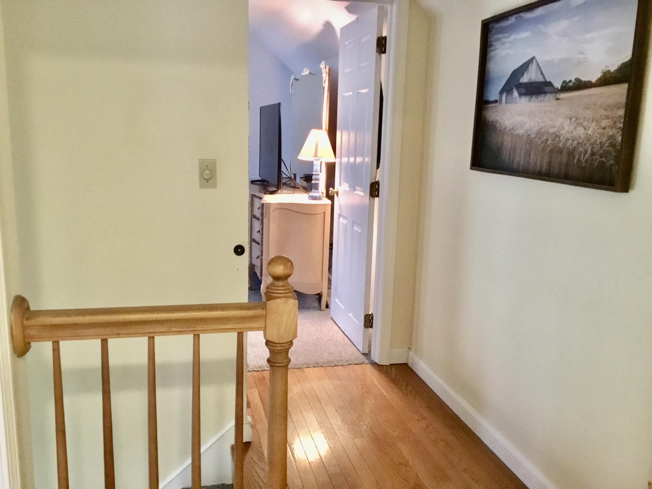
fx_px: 584
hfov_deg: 58.4
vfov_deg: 45.4
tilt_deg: -10.8
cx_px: 326
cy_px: 244
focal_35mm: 31
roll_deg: -1.4
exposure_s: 1/15
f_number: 2.4
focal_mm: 3.3
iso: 320
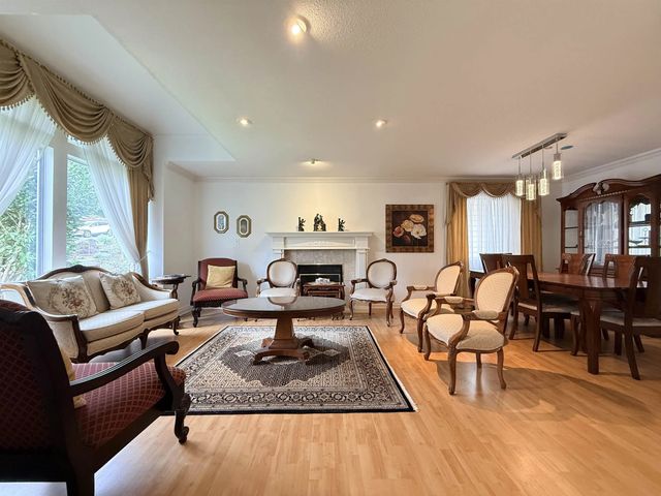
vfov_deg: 85.7
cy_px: 248
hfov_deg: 102.1
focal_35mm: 14
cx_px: 330
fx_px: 267
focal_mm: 2.22
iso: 500
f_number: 2.2
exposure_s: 1/120
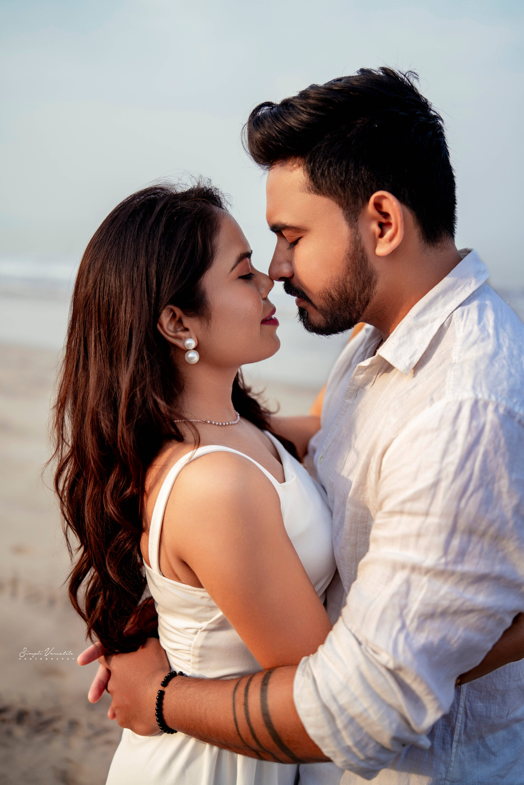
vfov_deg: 54.4
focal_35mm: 35
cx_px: 262
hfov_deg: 37.9
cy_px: 392
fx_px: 764
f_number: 2
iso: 250
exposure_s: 1/1600
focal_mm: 35
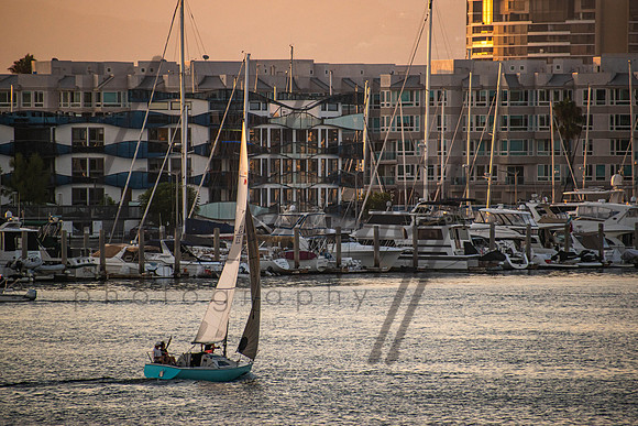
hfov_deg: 5.1
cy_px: 213
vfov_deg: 3.4
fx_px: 7179
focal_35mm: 405
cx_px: 319
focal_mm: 270
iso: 400
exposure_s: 1/125
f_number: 6.3
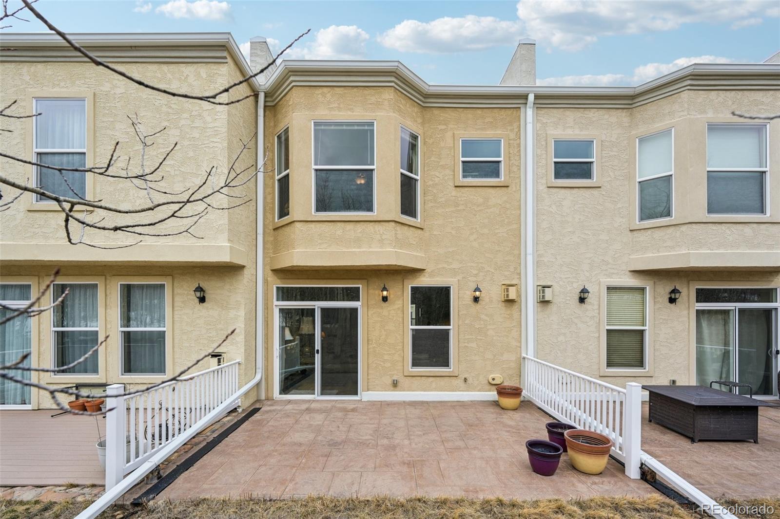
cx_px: 390
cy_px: 260
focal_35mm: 14
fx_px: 303
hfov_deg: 104.3
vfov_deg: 81.2
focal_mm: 14
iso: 100
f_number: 8
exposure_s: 1/160
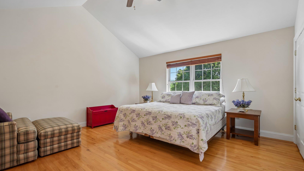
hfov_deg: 95.9
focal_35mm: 17
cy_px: 92
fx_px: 137
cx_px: 151
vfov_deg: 63.9
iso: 400
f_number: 8
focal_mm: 16
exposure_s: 1/13
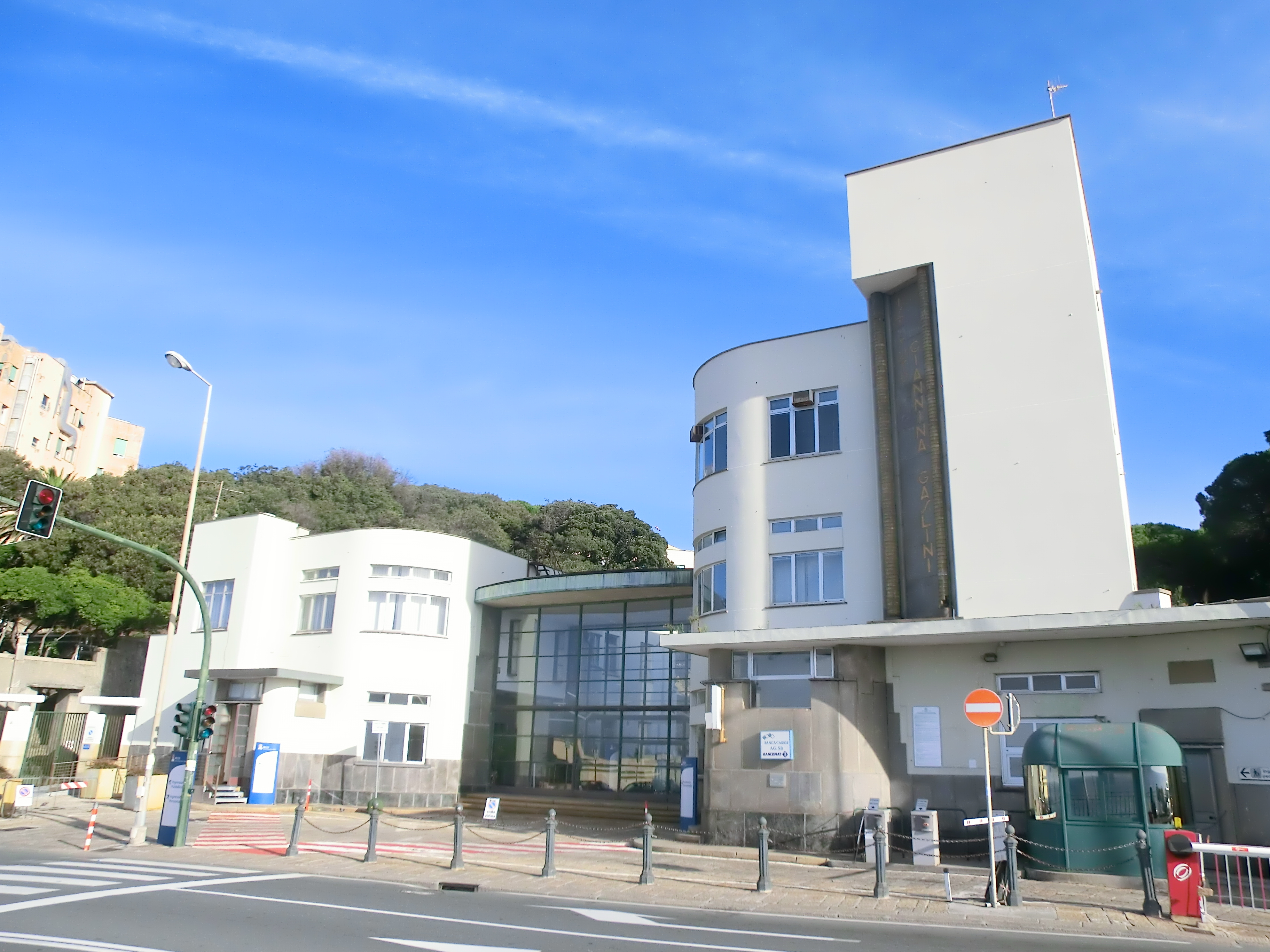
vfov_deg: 56.8
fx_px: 881
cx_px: 635
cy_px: 476
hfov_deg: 71.6
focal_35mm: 24
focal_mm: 4.24
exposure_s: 1/200
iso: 160
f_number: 7.9
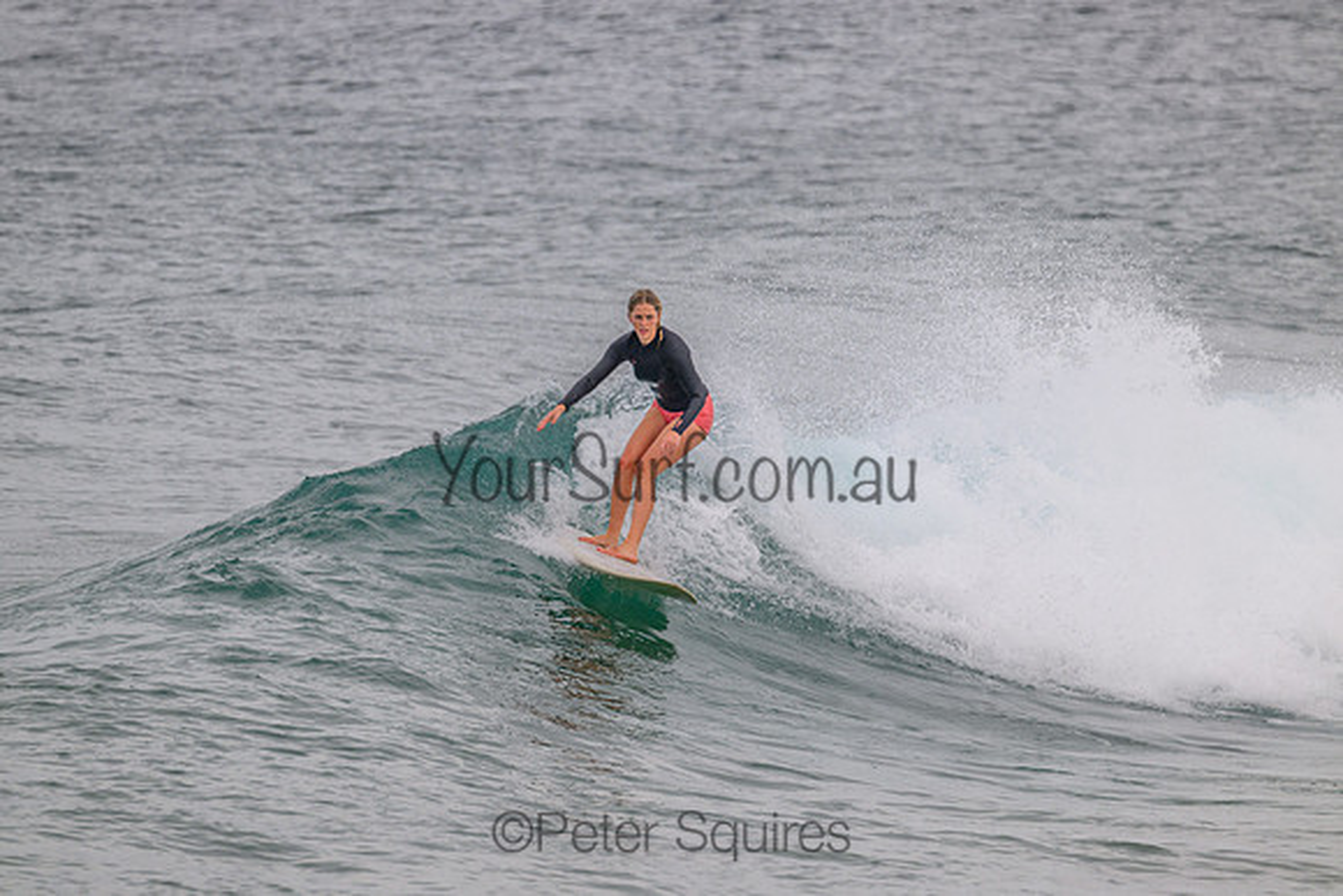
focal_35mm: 630
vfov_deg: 2.2
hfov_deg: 3.3
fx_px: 23507
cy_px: 448
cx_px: 672
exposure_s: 1/1600
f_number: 11
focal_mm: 630
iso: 800
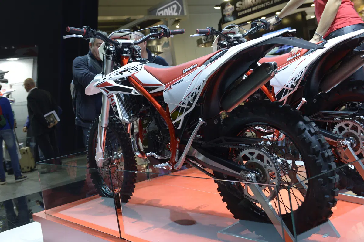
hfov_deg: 48.5
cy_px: 121
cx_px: 182
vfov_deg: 33.3
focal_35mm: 40
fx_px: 404
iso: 800
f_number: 5
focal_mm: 40
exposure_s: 1/125
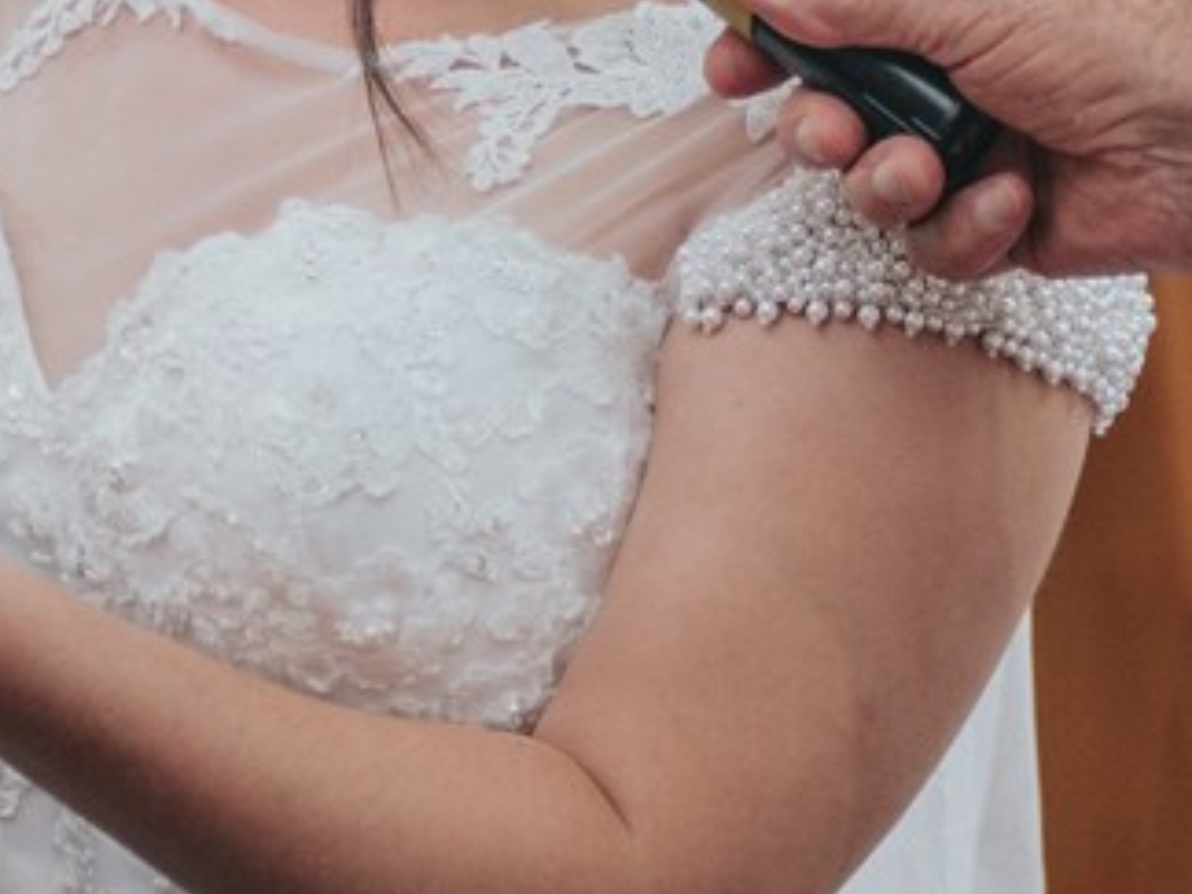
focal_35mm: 305
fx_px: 10503
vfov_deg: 4.9
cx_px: 125
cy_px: -31
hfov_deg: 6.5
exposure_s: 1/125
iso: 1600
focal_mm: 80
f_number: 2.8
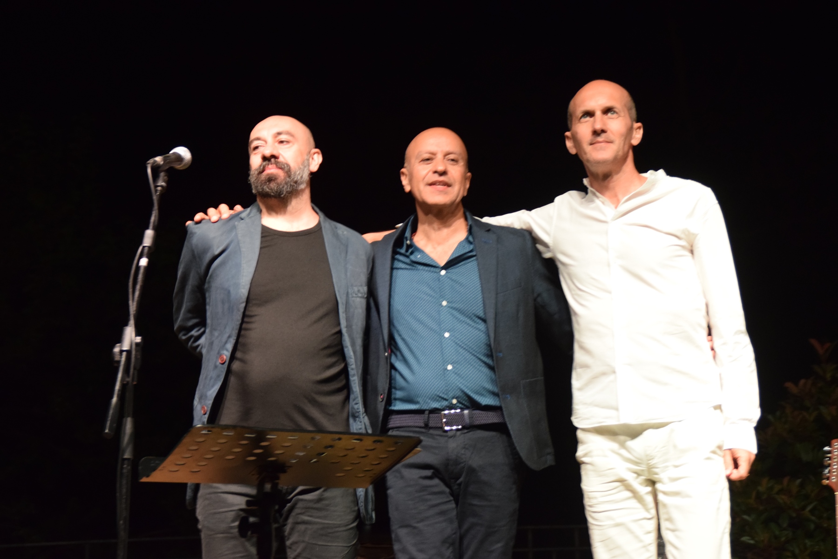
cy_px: 280
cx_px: 419
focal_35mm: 108
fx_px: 2514
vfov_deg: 12.7
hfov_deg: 18.9
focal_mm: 72
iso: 2000
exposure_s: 1/60
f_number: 5.3
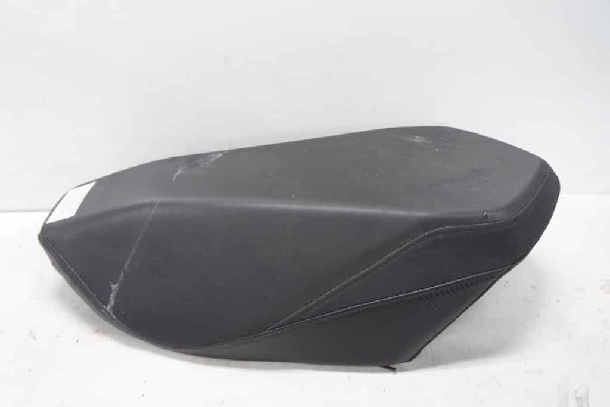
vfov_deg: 47.9
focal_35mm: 27
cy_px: 204
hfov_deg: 67.4
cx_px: 305
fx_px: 458
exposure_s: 1/60
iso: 400
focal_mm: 18
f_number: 4
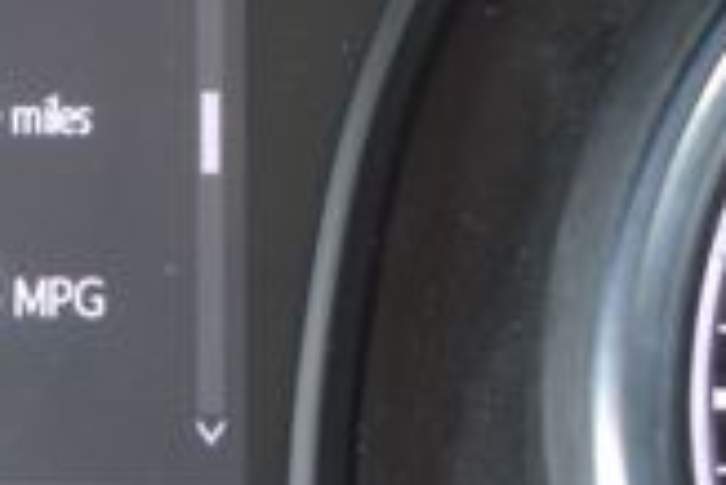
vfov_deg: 4.3
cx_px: -120
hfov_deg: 6.3
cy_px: -18
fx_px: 6519
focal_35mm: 323
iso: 400
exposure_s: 1/20
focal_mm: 55
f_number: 6.3
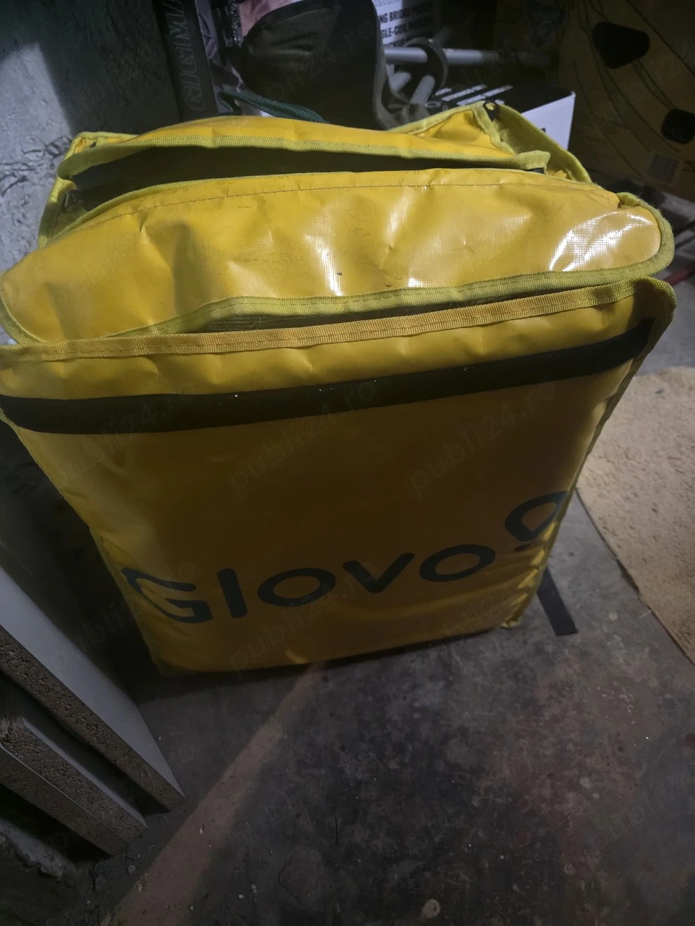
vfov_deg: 73.9
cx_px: 348
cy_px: 463
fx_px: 616
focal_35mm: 23
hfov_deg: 58.9
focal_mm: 6.3
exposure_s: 1/24
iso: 1250
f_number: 1.7
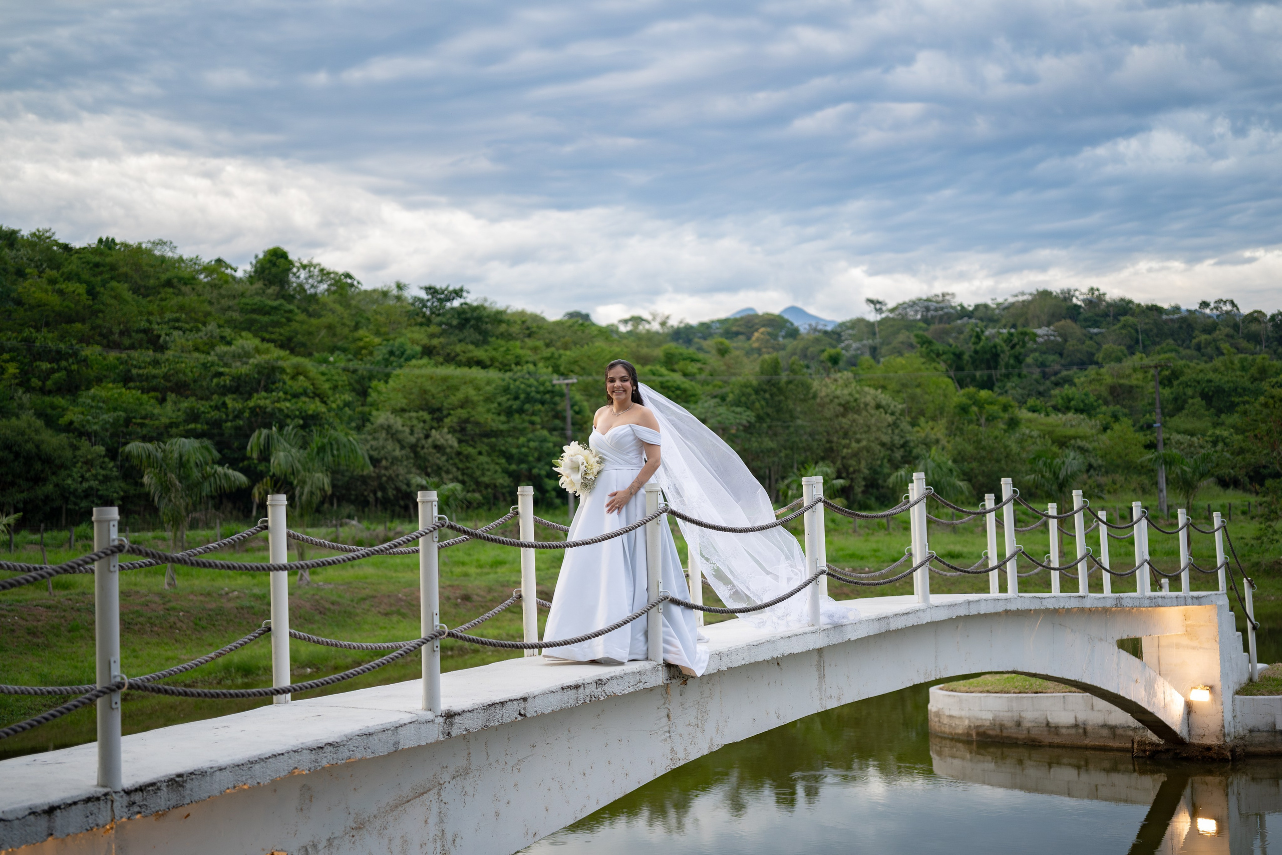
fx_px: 1811
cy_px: 427
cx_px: 645
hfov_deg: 39.0
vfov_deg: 26.5
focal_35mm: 51
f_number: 2
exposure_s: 1/1000
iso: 1000
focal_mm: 50
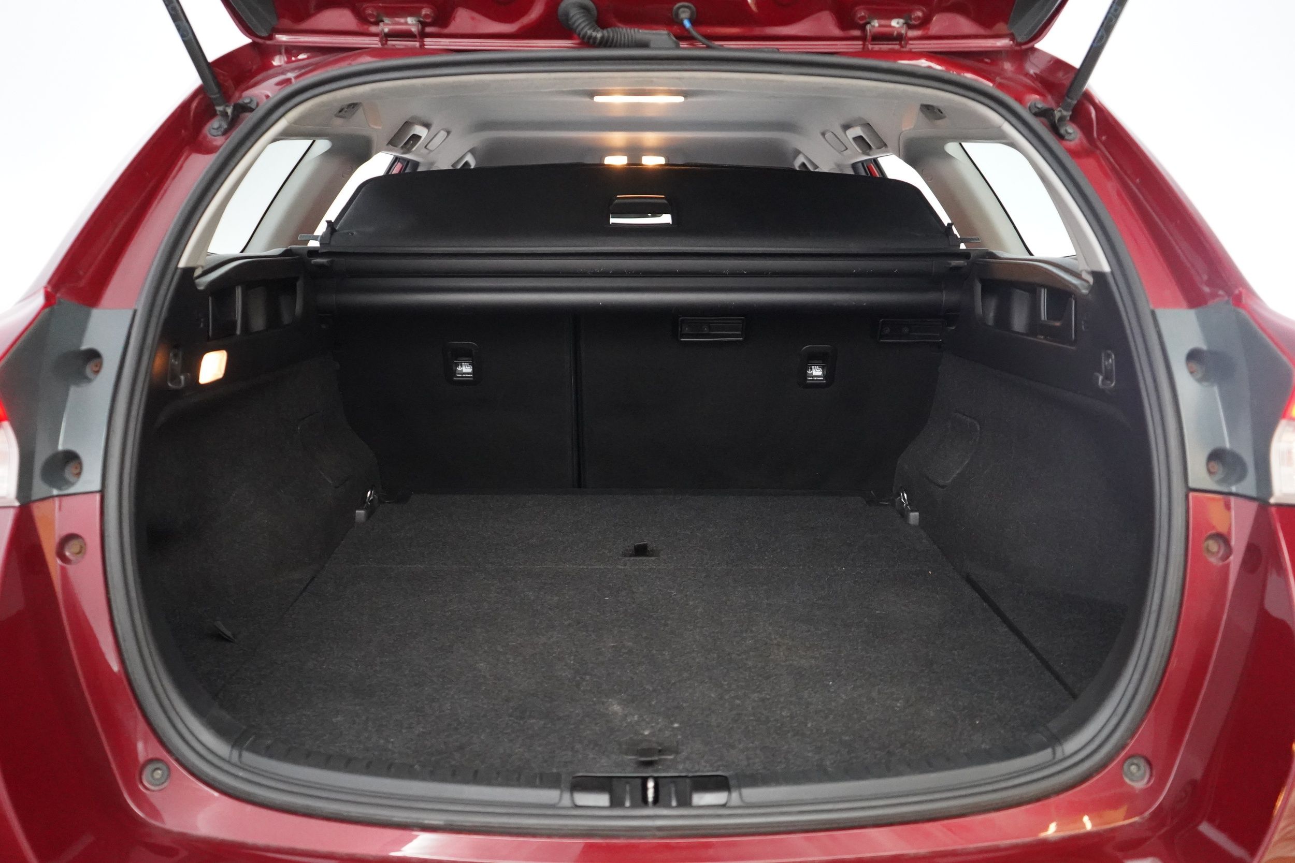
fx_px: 1043
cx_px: 648
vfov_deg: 45.0
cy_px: 432
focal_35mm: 29
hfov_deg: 63.7
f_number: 3.5
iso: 12800
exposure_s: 1/125
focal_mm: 29
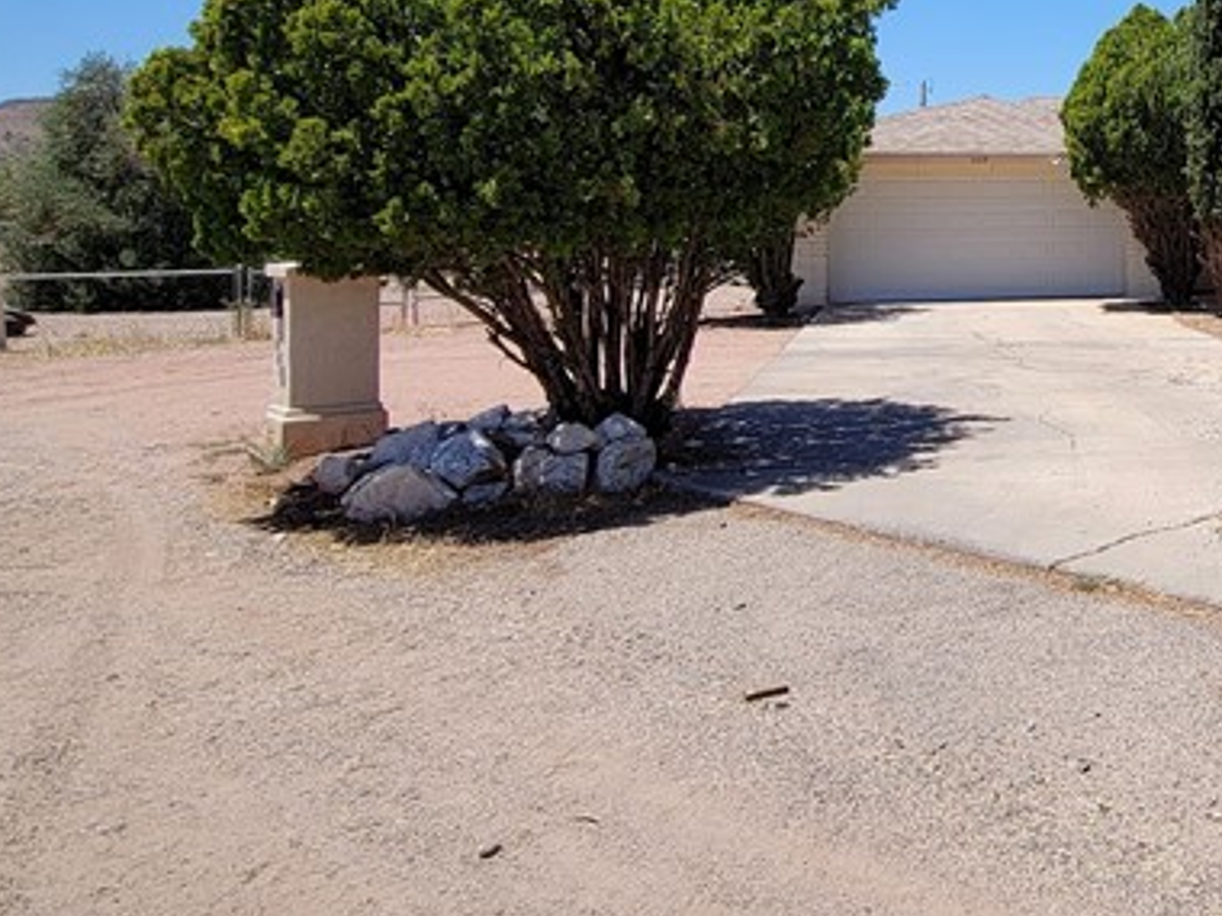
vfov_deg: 39.1
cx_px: 1293
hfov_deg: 43.0
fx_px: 1236
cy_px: 183
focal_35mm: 35
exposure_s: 1/1667
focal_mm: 2.2
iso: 50
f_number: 2.2
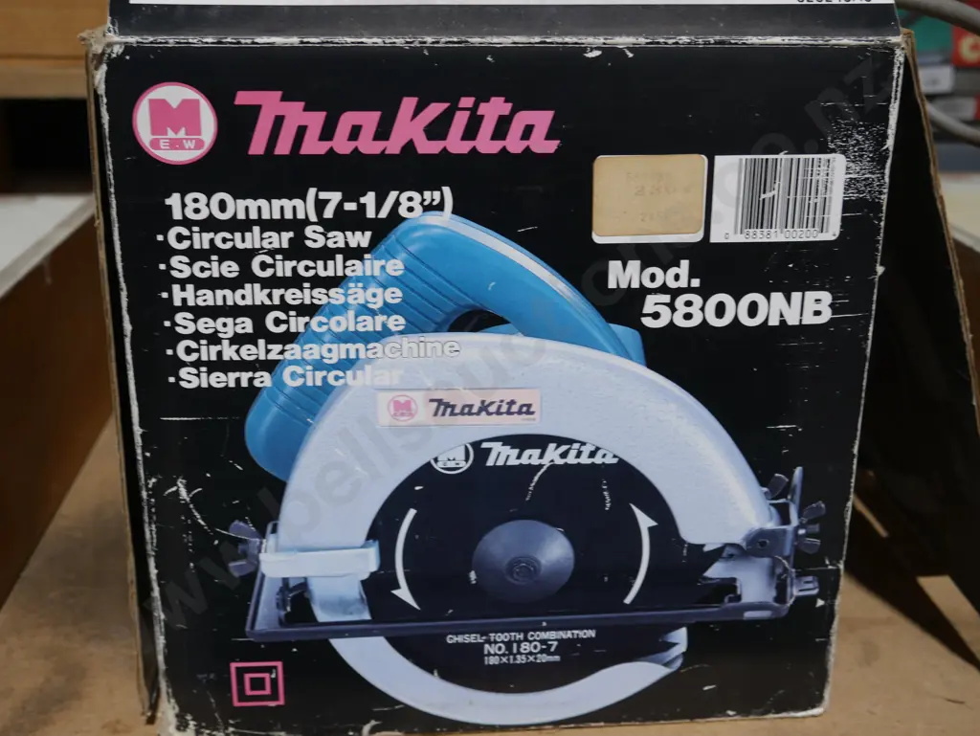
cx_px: 490
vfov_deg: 36.0
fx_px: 1133
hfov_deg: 46.8
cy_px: 368
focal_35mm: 40
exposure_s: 1/60
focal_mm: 20
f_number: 4.5
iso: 500
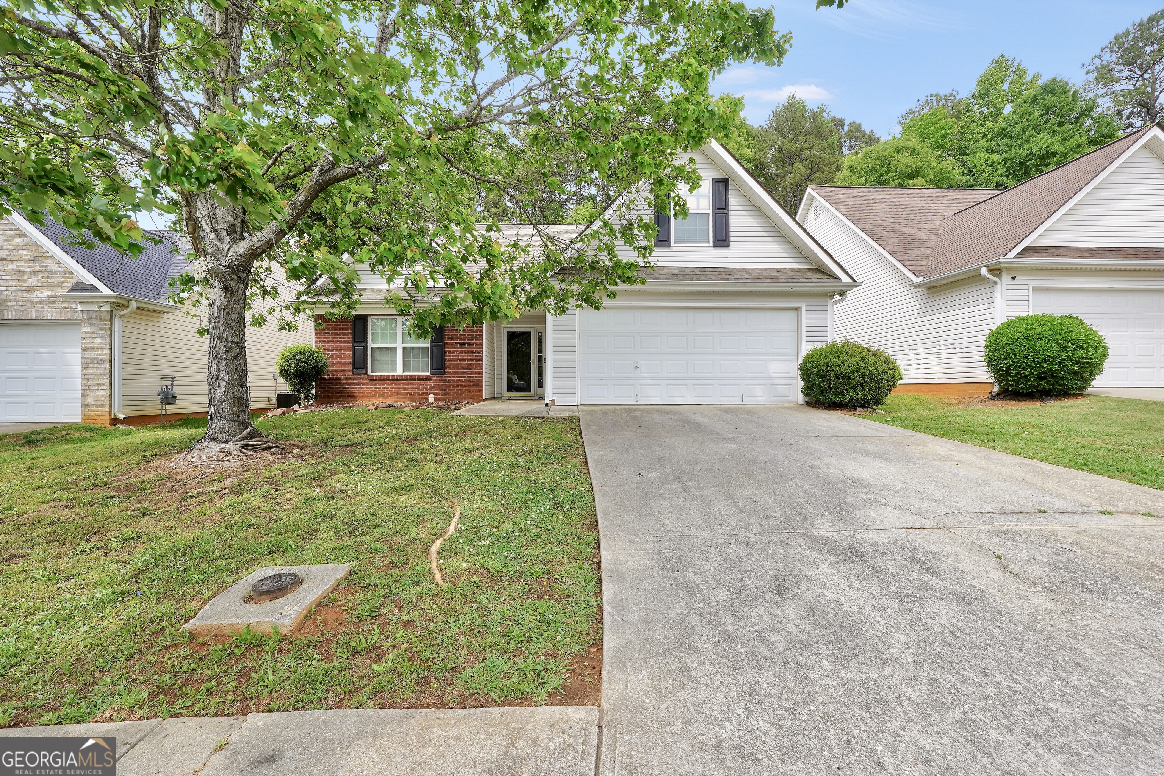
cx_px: 582
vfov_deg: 77.3
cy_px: 388
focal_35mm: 15
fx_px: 485
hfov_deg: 100.4
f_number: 8
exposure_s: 1/100
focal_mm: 10
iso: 100
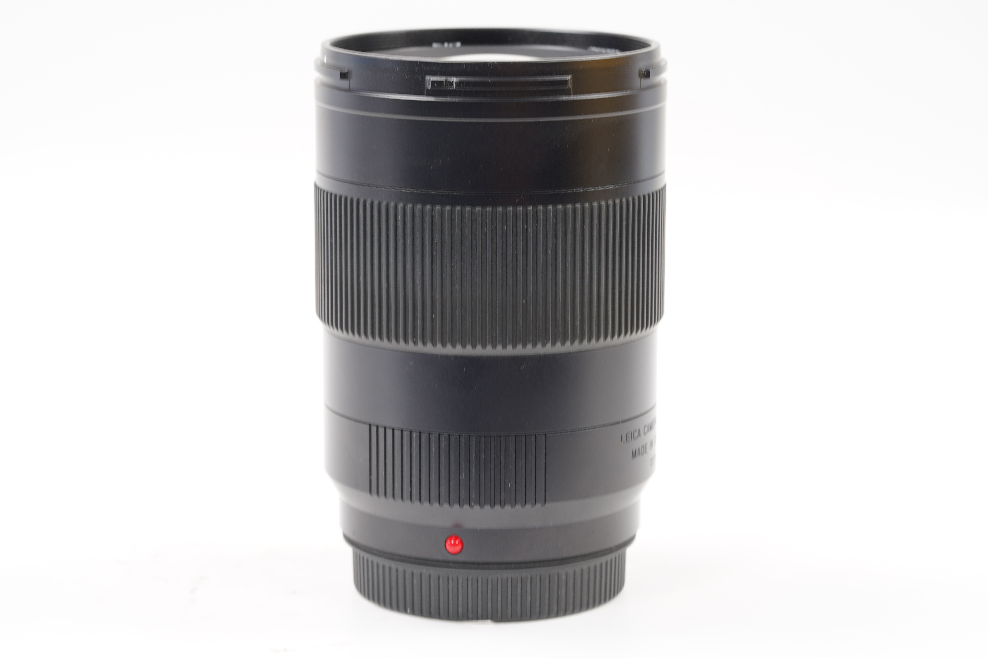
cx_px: 494
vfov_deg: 15.2
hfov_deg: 22.6
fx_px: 2470
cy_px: 329
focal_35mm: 90
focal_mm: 90
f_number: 11
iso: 200
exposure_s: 1/1.25
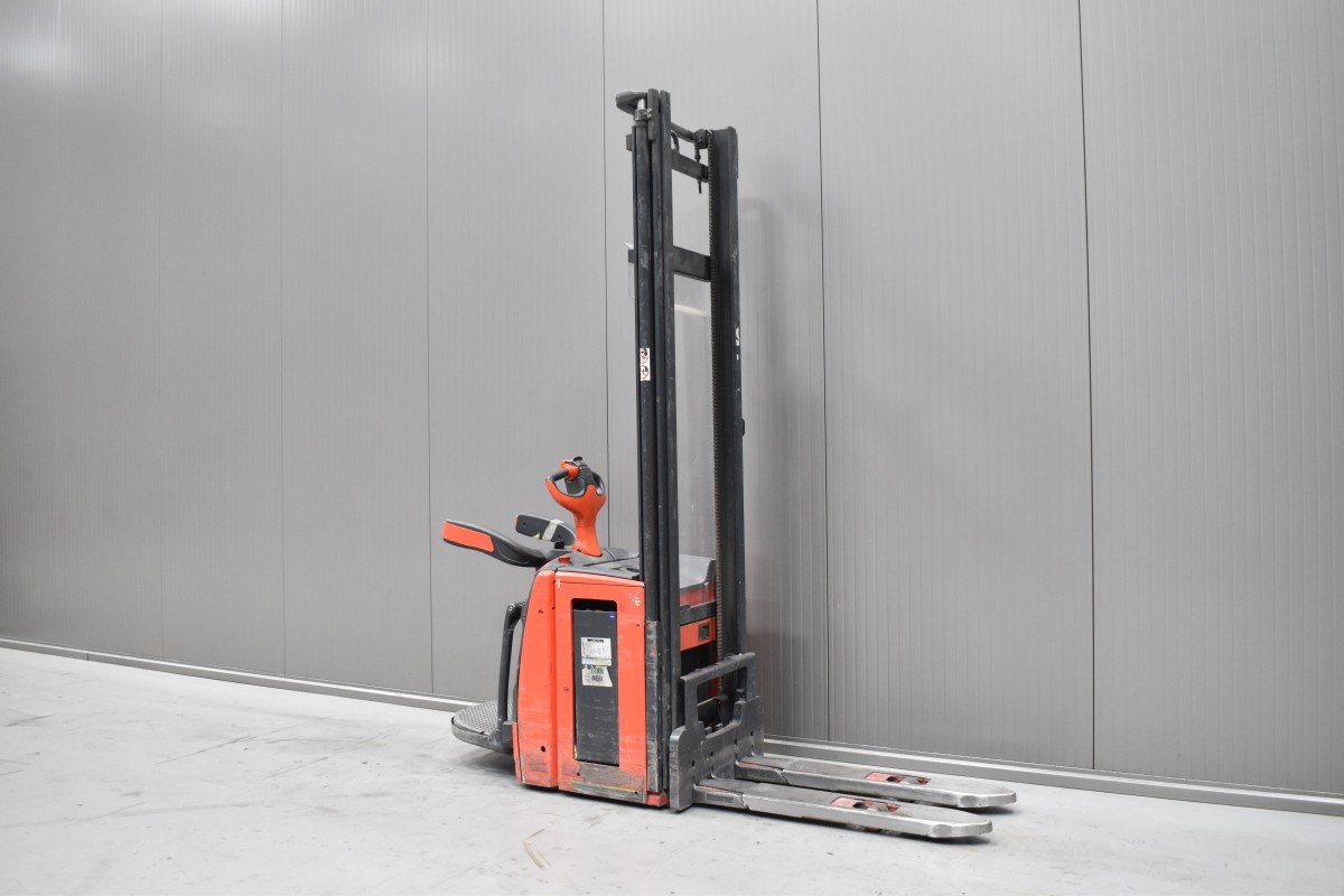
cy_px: 448
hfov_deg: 61.9
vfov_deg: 43.6
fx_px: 1120
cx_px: 672
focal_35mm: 30
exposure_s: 1/40
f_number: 4.5
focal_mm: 20
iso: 1600
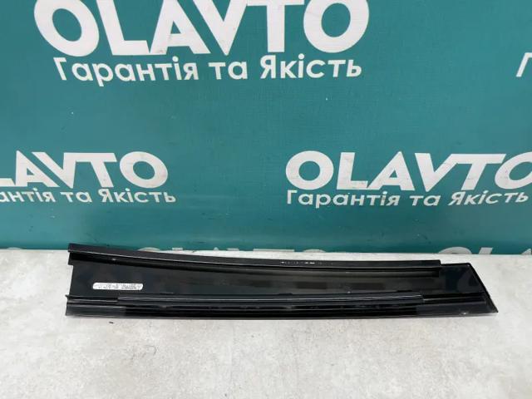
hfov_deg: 67.3
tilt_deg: -45.6
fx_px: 400
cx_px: 266
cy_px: 200
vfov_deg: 53.1
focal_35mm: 26
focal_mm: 4.2
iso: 100
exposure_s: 1/100
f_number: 1.6
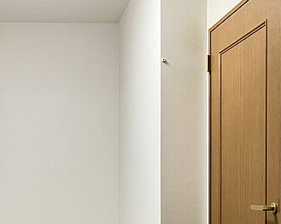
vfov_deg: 28.9
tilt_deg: +0.0
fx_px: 424
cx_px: 65
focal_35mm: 51
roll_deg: +0.2
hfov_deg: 35.7
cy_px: 183
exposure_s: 1/60
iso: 200
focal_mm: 3.99
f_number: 1.8
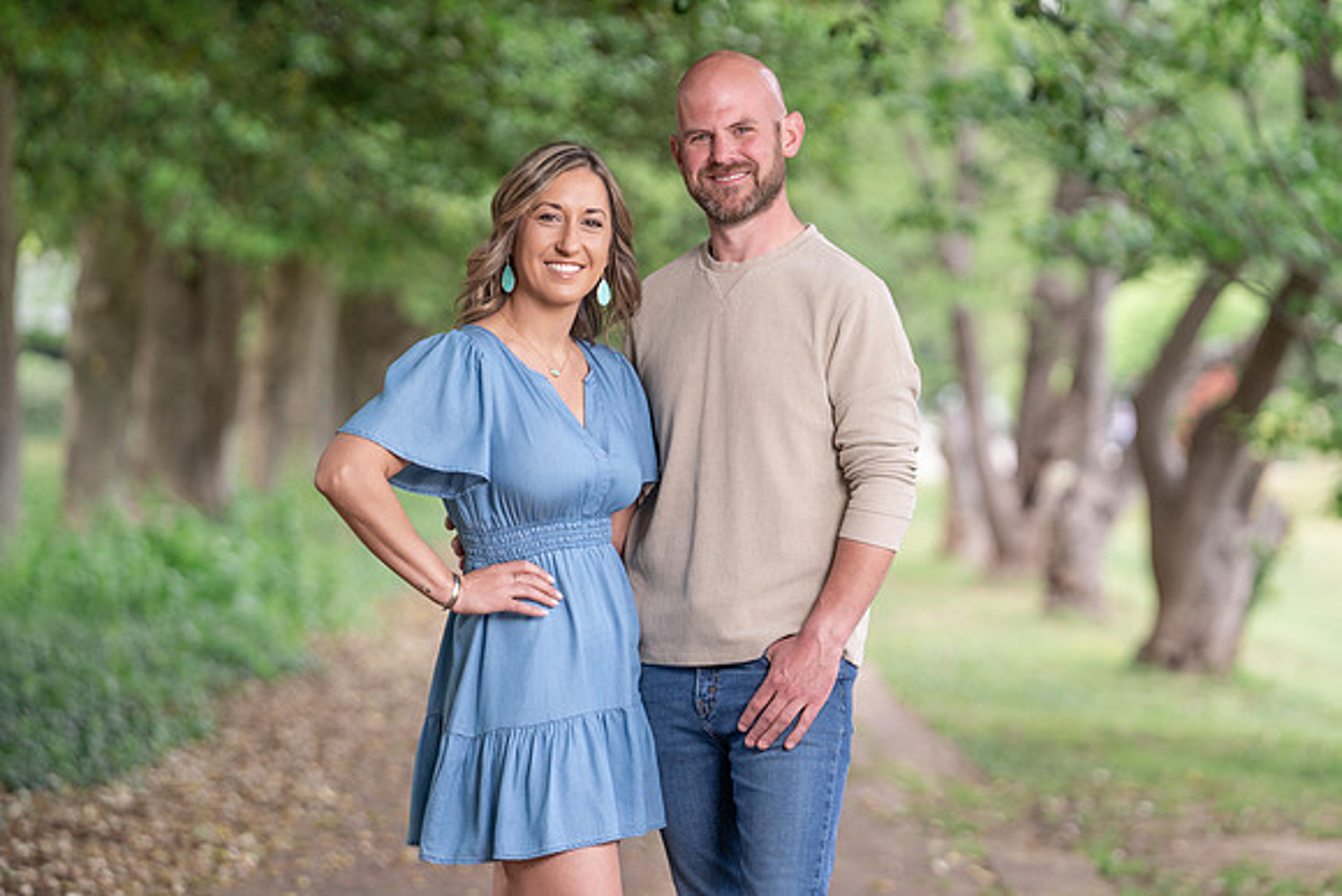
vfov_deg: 6.9
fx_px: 7457
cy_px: 448
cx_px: 671
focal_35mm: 200
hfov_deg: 10.3
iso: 800
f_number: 4.5
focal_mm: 200
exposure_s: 1/200
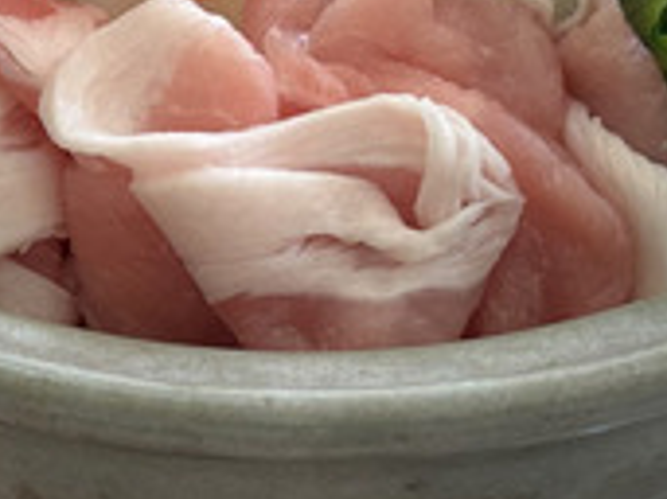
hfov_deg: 12.9
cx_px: 62
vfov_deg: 9.7
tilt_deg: -59.4
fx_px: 2927
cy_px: 444
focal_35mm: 152
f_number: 1.5
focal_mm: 5.7
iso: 40
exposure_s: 1/156
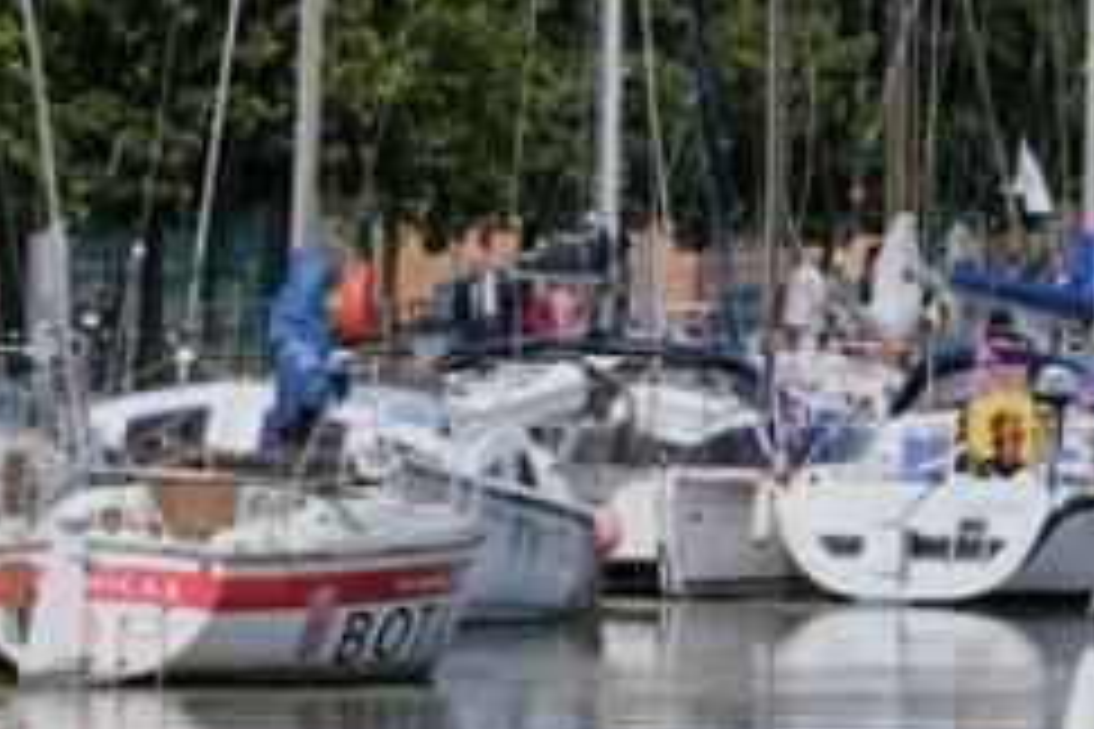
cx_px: 531
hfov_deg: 3.6
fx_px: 17229
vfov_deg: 2.4
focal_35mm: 567
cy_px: -454
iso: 400
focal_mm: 102.2
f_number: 8
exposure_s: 1/1300
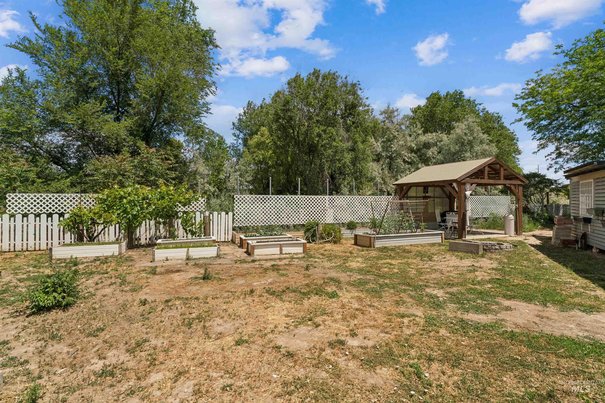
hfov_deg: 92.9
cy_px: 202
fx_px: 287
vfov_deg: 70.1
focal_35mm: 17
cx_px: 302
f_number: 13
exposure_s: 1/640
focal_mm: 17.1
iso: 400
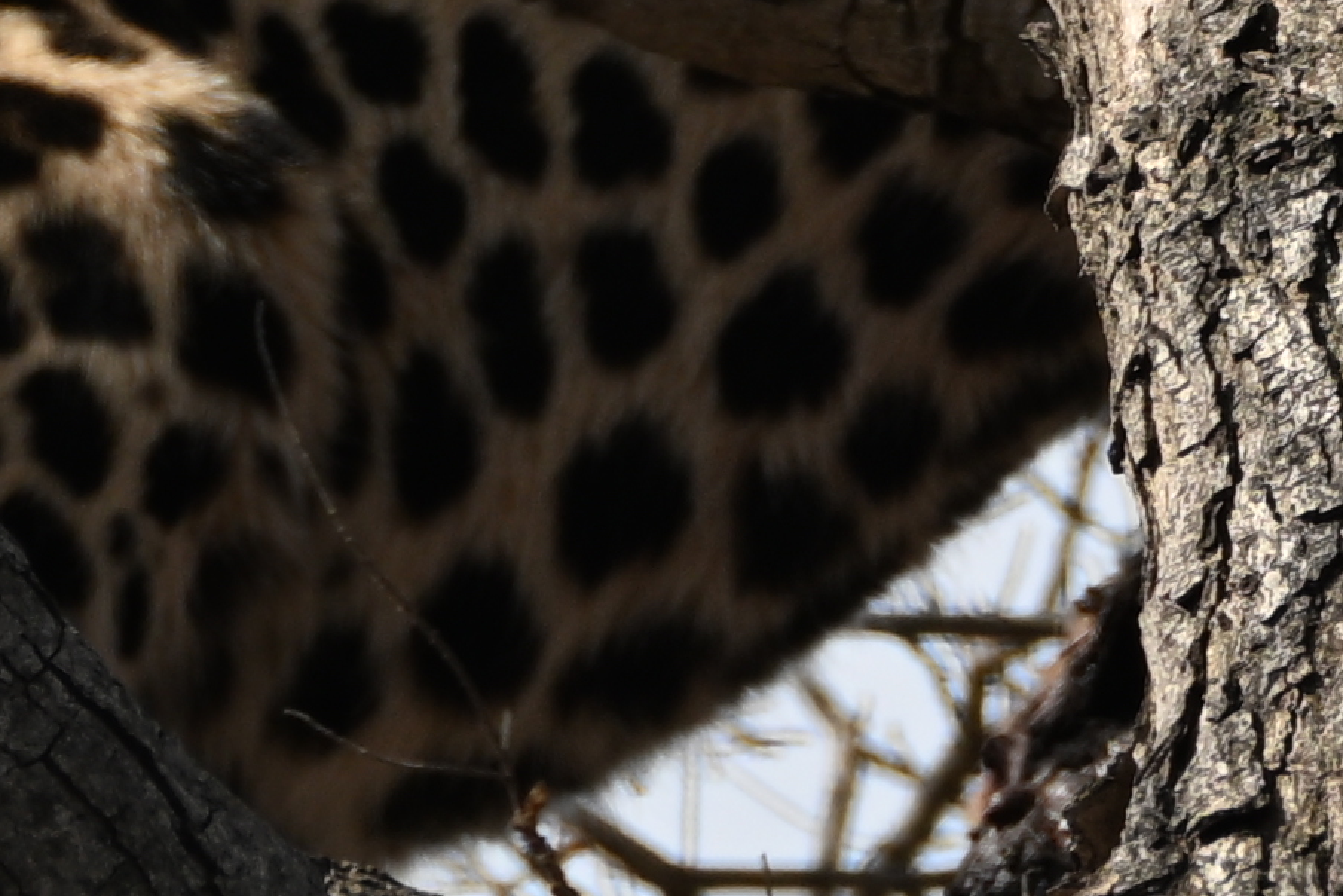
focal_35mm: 3696
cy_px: -138
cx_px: 1741
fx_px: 137894
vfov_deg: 0.4
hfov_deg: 0.6
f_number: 8
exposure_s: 1/125
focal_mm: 400
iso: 100
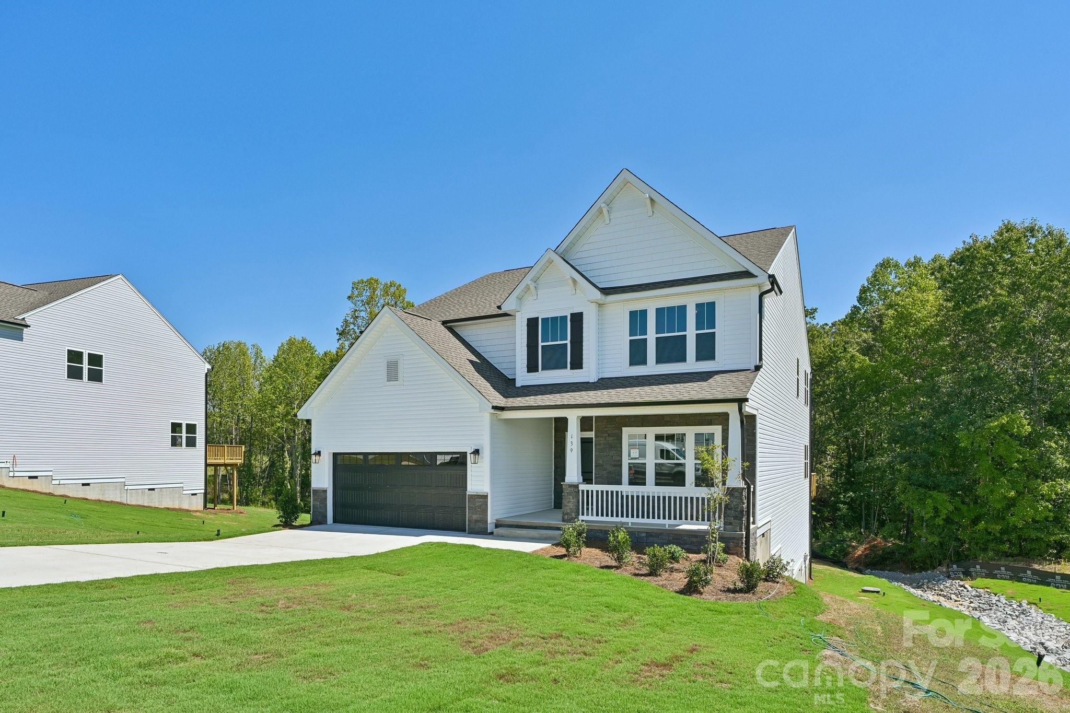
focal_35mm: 20
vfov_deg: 63.2
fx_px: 579
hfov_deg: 85.4
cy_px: 356
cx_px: 535
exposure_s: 1/500
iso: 100
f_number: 8
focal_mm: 19.5
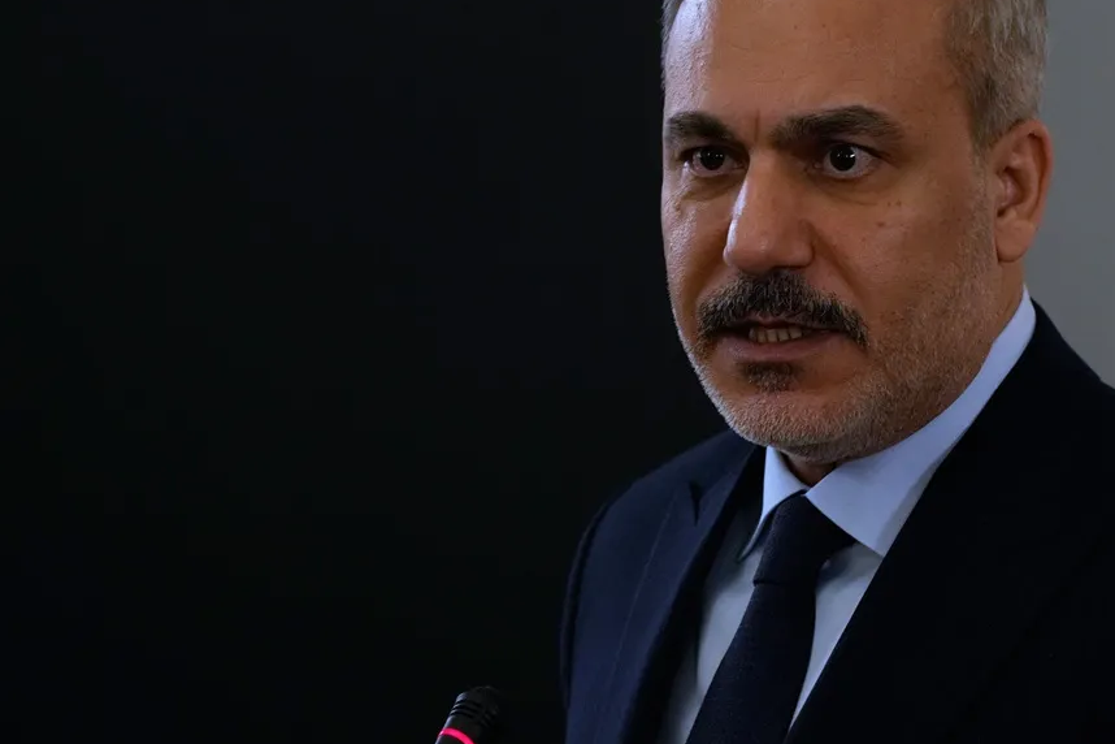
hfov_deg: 3.6
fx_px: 17808
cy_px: 284
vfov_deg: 2.4
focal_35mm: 575
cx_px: 654
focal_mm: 355
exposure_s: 1/320
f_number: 5.6
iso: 3200
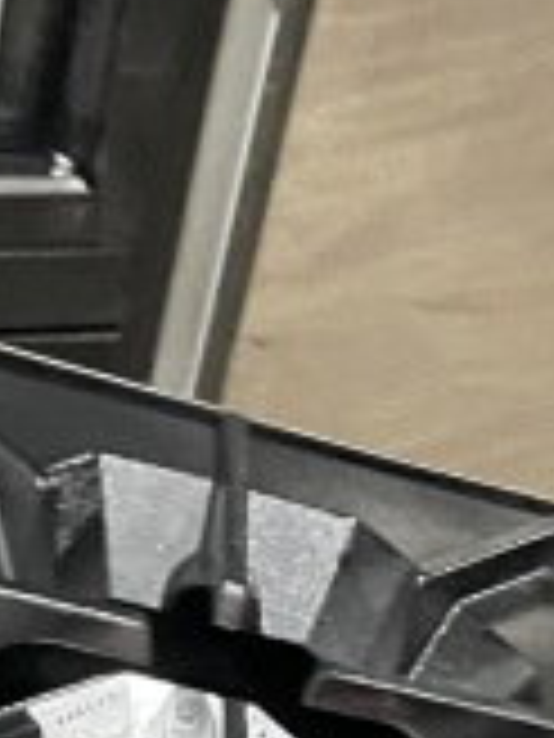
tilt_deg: -58.3
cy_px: 1685
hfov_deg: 11.3
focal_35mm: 129
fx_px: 2753
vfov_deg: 12.5
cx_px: 595
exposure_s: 1/60
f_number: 1.6
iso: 500
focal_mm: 4.2
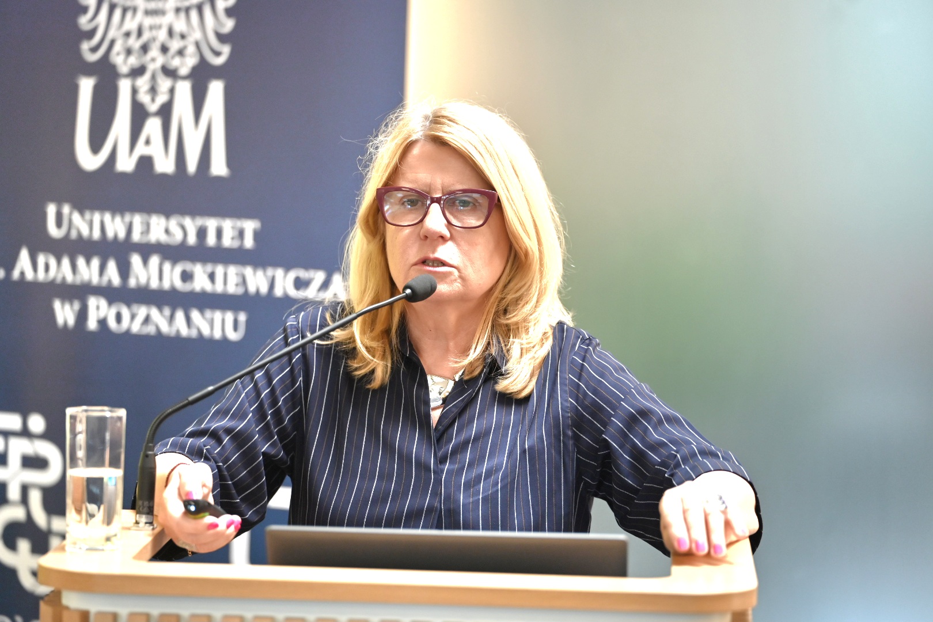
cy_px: 311
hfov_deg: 15.8
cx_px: 466
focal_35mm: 130
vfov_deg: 10.5
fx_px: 3369
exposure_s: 1/200
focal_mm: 130
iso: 500
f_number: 2.8
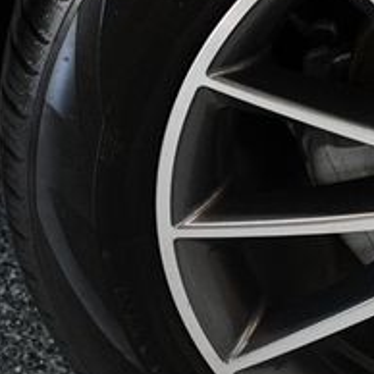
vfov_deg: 10.9
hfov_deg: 10.5
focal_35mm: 160
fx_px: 1956
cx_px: 596
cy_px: 166
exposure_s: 1/125
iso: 1600
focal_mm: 38
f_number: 4.2
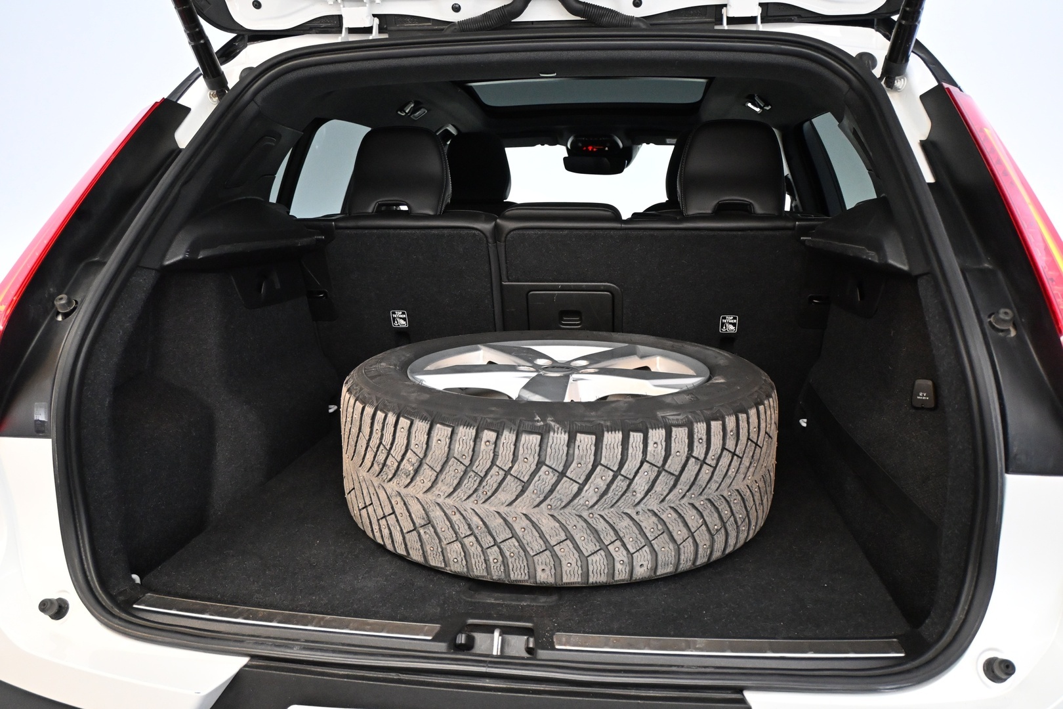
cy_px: 354
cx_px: 532
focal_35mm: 29
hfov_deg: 63.2
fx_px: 864
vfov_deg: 44.6
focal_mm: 19.5
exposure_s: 1/80
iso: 3200
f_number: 3.8
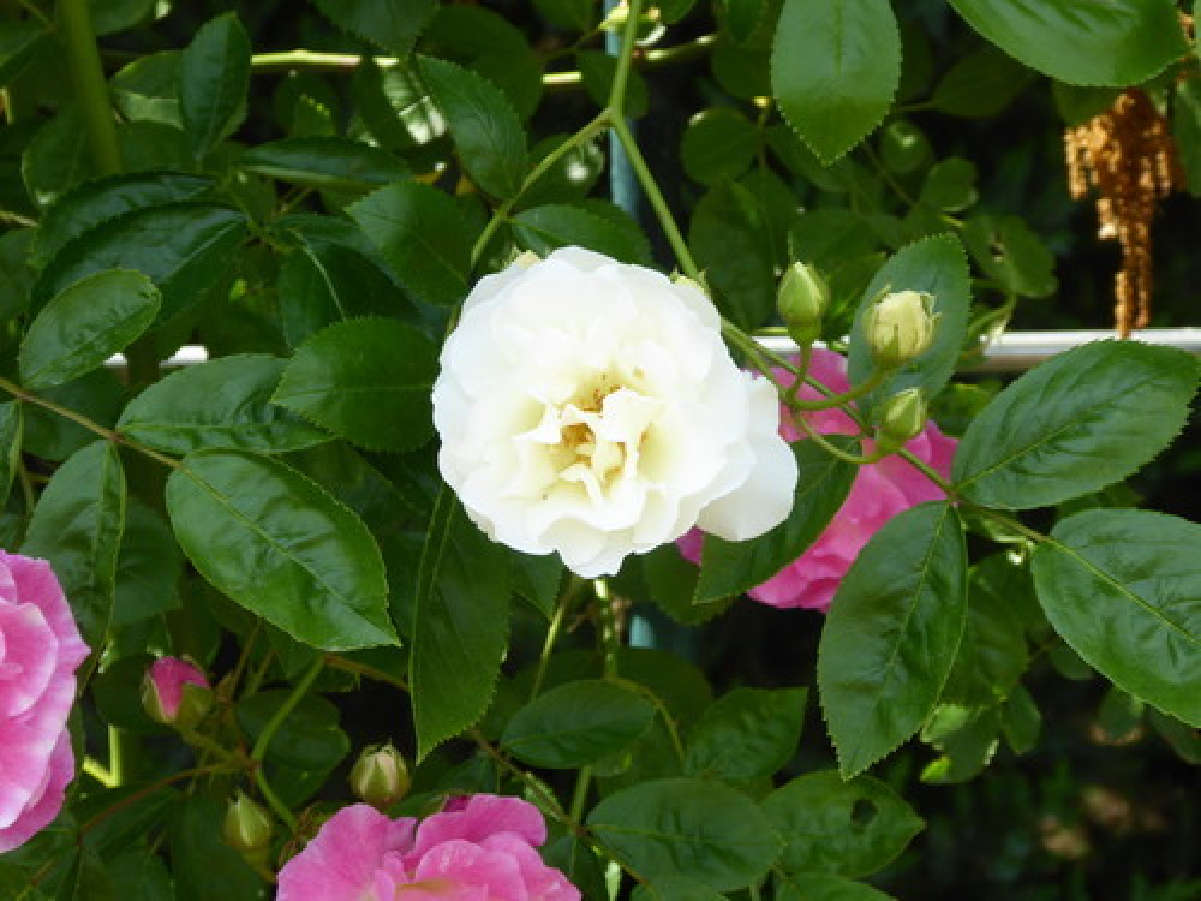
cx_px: 600
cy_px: 450
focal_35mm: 98
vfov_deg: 15.1
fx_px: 3400
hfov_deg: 20.0
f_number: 5
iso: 100
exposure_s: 1/125
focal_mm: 17.5
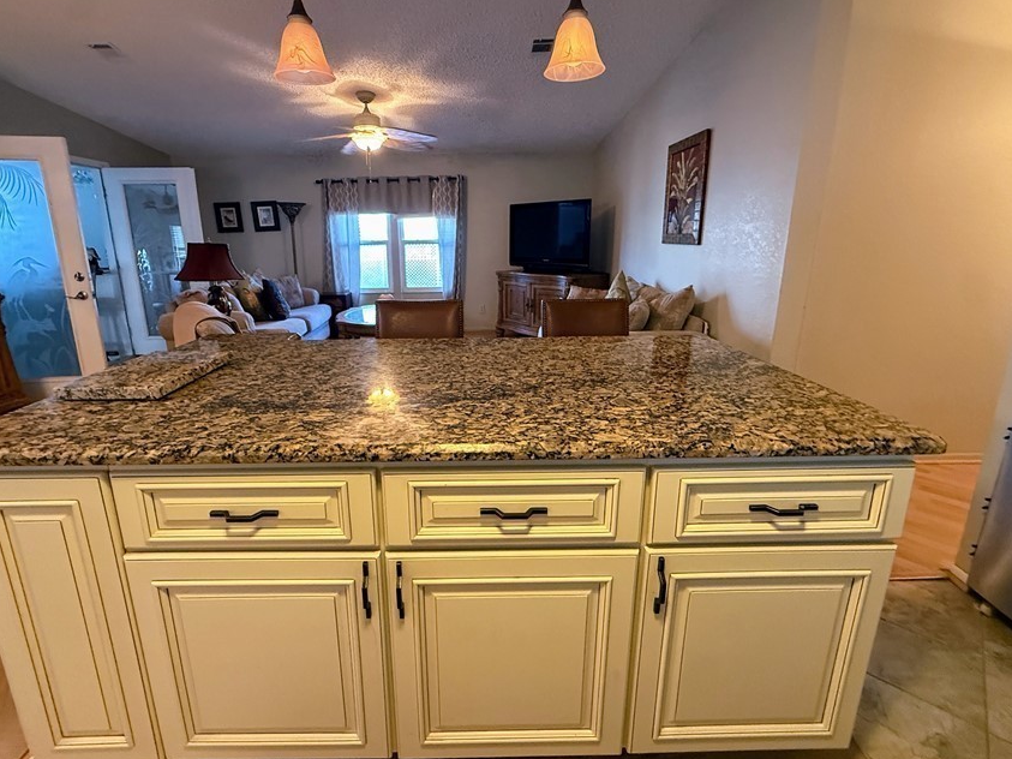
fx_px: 497
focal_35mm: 17
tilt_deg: -13.6
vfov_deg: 74.7
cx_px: 477
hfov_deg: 90.9
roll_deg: +0.8
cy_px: 359
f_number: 2.2
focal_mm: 2.22
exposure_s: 1/60
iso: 640
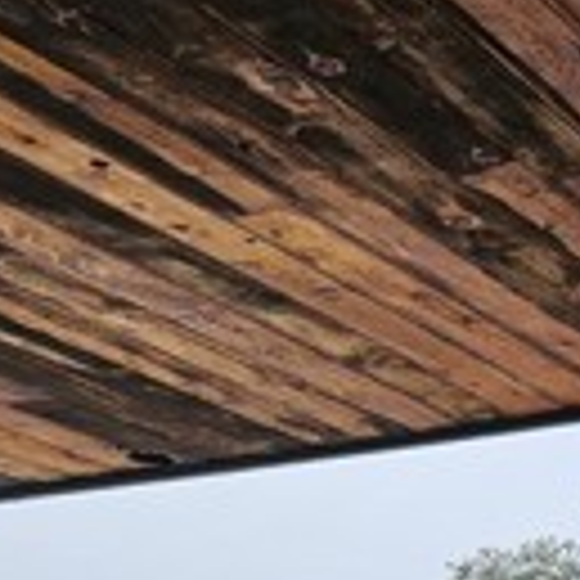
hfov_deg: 16.2
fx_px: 1915
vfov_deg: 15.3
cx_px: 769
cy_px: 980
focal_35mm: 101
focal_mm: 5.4
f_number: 1.8
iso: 25
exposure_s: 1/226
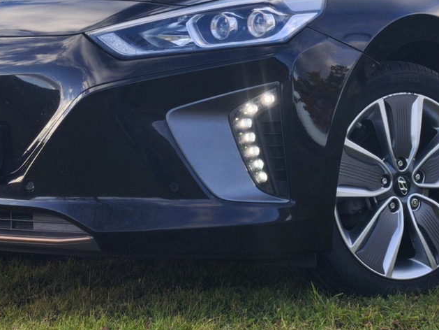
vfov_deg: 12.6
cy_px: 109
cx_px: 292
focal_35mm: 117
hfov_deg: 16.8
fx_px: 1484
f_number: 1.6
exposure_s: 1/916
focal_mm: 6.57
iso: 50
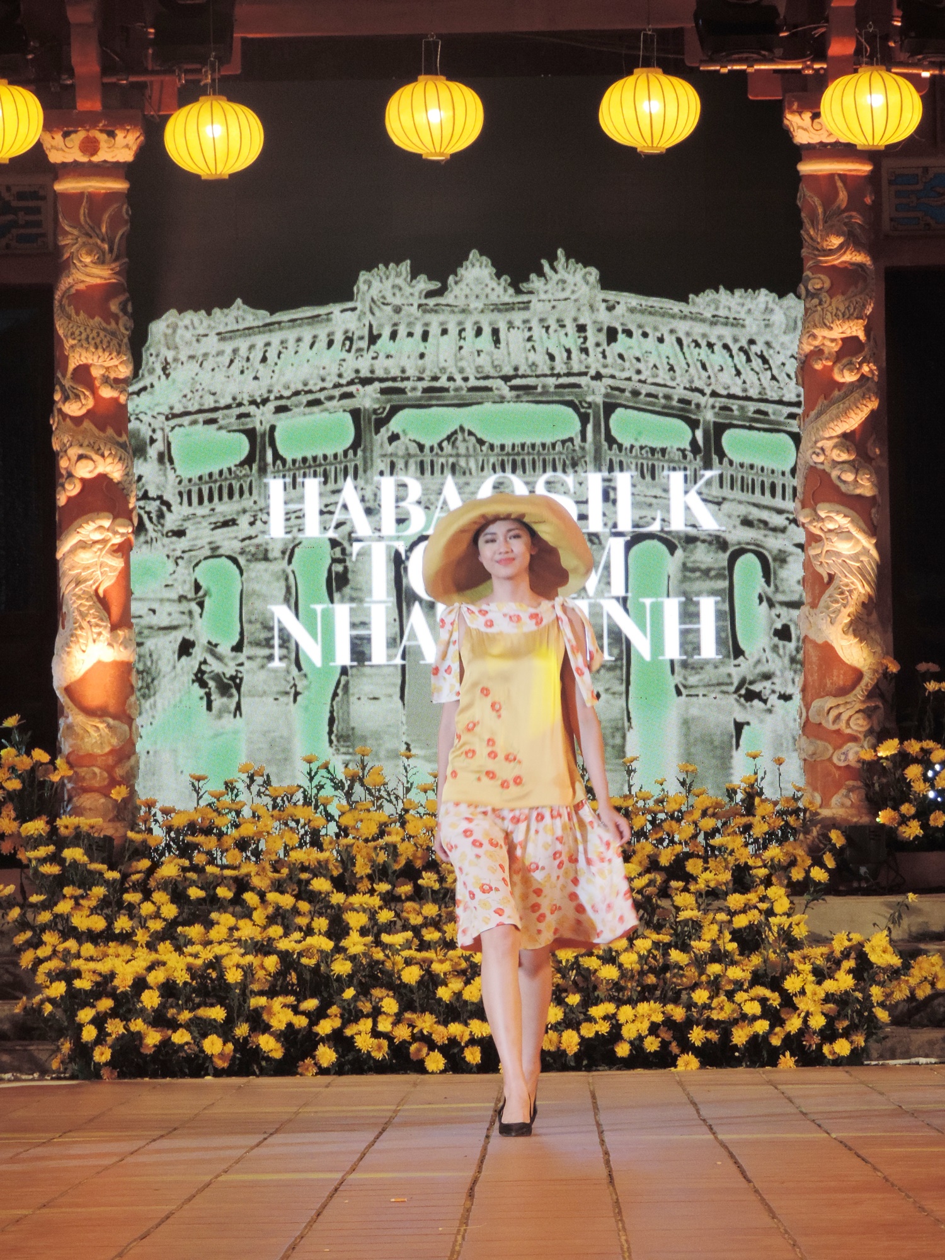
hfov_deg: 8.0
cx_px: 472
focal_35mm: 185
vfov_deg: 10.7
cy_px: 630
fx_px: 6734
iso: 400
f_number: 4.6
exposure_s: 1/30
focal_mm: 33
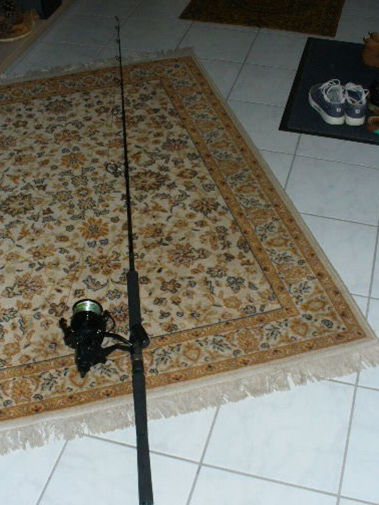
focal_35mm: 47
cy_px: 257
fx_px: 686
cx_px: 150
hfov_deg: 30.8
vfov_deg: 40.4
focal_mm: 6.1
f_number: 2.8
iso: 100
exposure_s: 1/30
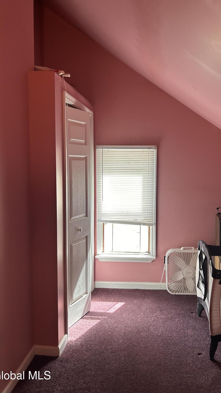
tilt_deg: -4.5
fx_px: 302
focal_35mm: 29
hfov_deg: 39.8
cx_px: 142
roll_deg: -1.0
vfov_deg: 66.1
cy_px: 193
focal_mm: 5.7
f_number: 1.5
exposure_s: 1/120
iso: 100
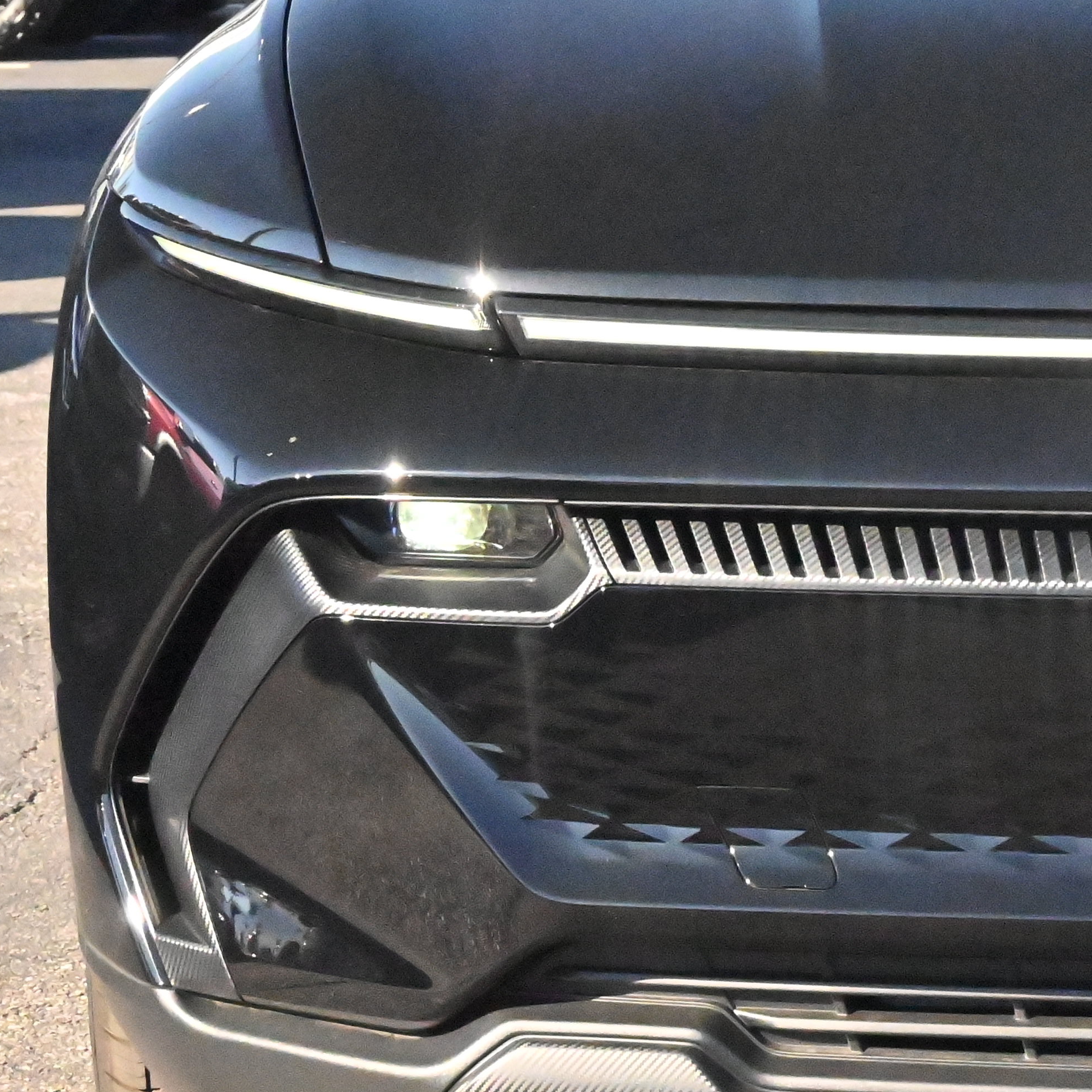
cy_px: 350
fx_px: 5004
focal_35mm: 140
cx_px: 1304
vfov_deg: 12.4
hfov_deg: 12.2
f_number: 9
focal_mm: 39
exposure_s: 1/4000
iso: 11400
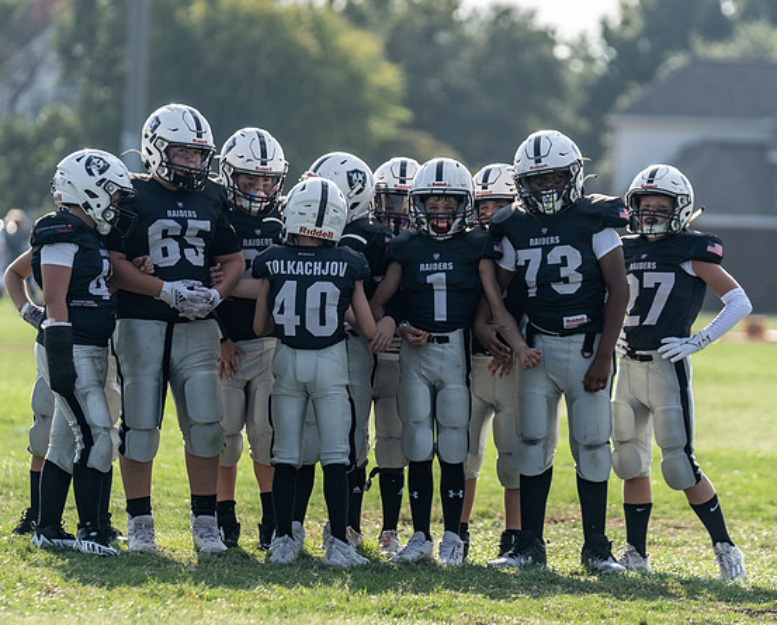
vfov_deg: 4.5
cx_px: 363
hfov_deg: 5.6
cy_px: 302
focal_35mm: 342
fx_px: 7883
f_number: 3.5
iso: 100
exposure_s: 1/1250
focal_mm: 200
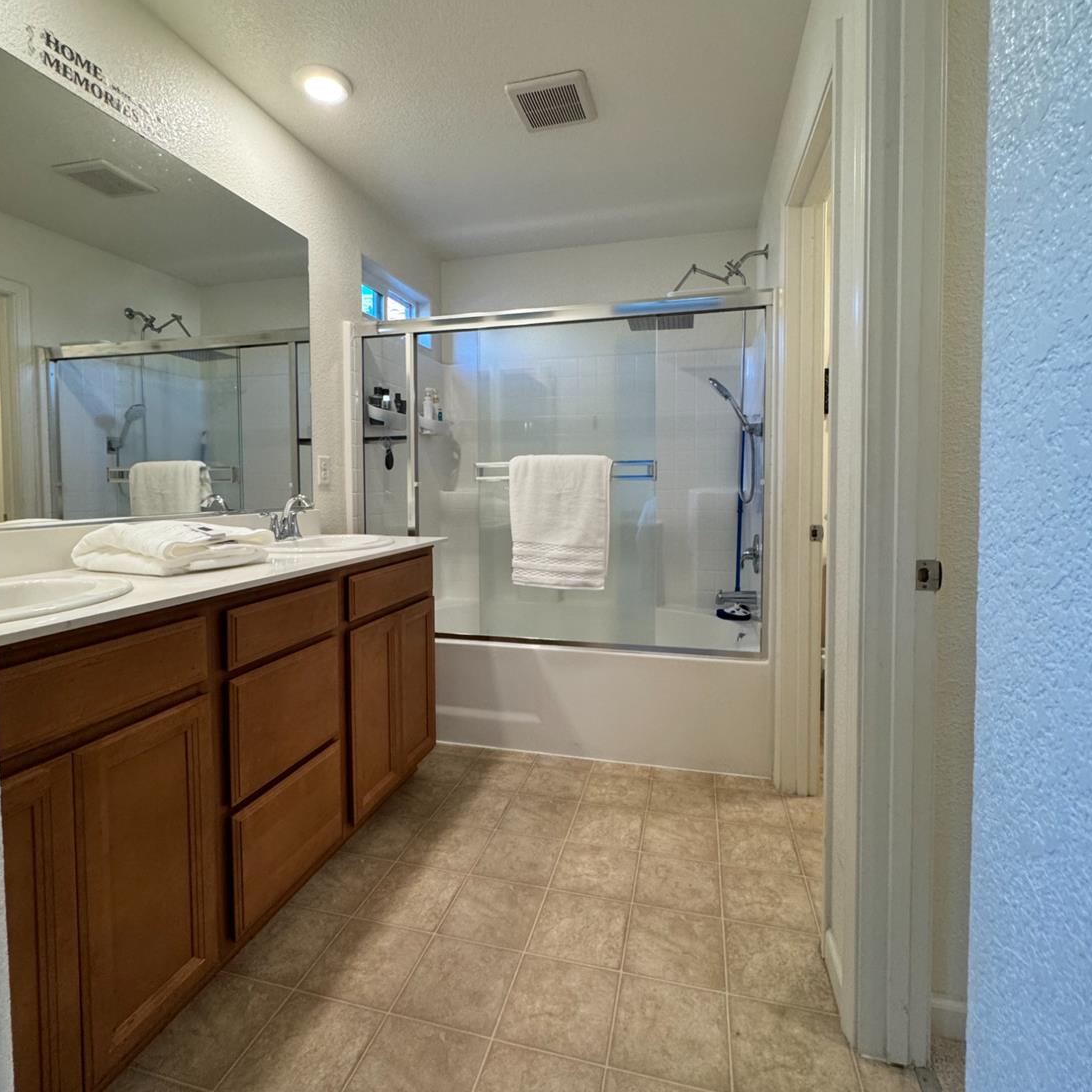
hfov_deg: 84.0
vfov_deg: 83.8
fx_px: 607
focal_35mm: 17
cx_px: 536
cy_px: 506
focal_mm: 2.22
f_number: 2.2
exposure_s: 1/120
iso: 250
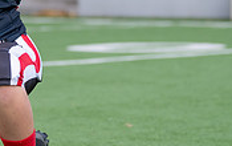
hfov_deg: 6.6
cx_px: -13
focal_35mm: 314
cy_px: -32
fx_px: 1989
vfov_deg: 4.2
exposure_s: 1/500
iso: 100
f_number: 2.8
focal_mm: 85
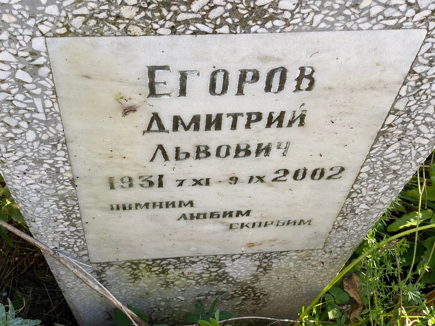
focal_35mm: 52
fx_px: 653
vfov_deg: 28.0
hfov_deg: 36.8
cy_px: 163
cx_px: 218
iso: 25
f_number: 2
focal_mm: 6
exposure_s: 1/122
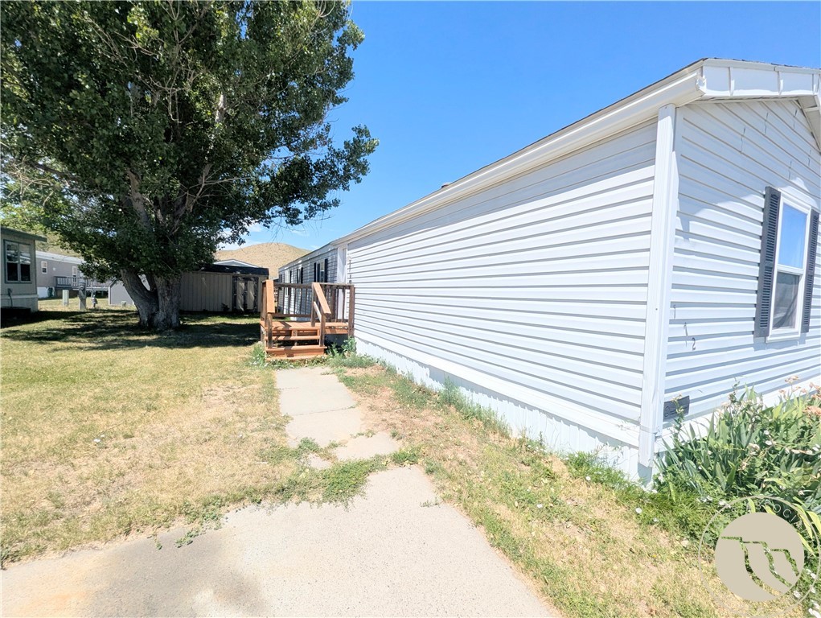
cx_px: 410
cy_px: 309
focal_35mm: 13
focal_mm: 1.95
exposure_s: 1/2283
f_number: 2.2
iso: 43
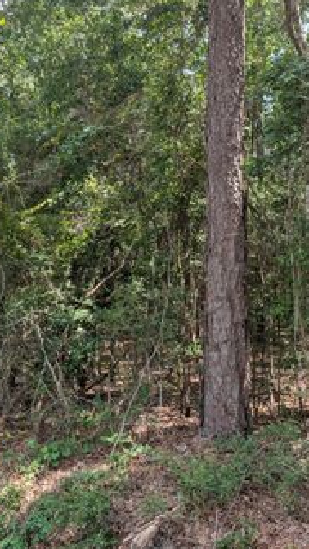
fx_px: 568
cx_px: 257
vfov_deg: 51.5
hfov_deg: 29.6
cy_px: 250
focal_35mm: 39
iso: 27
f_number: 1.68
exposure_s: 1/127
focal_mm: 6.9
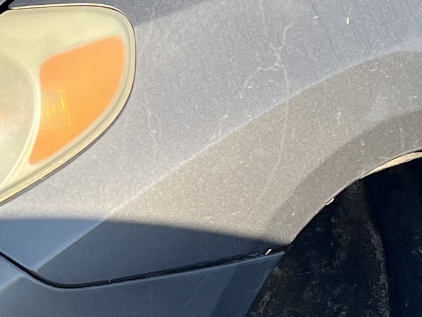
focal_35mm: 150
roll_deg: +2.5
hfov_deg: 13.0
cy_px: 174
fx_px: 1828
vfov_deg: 9.9
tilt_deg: -11.0
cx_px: -8
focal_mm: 5.1
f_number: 1.6
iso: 50
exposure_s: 1/1175
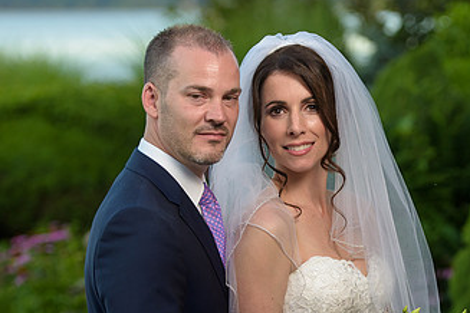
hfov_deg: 11.8
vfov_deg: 7.9
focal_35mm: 174
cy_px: 261
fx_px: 2271
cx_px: 371
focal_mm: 98
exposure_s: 1/400
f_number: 3.2
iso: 200
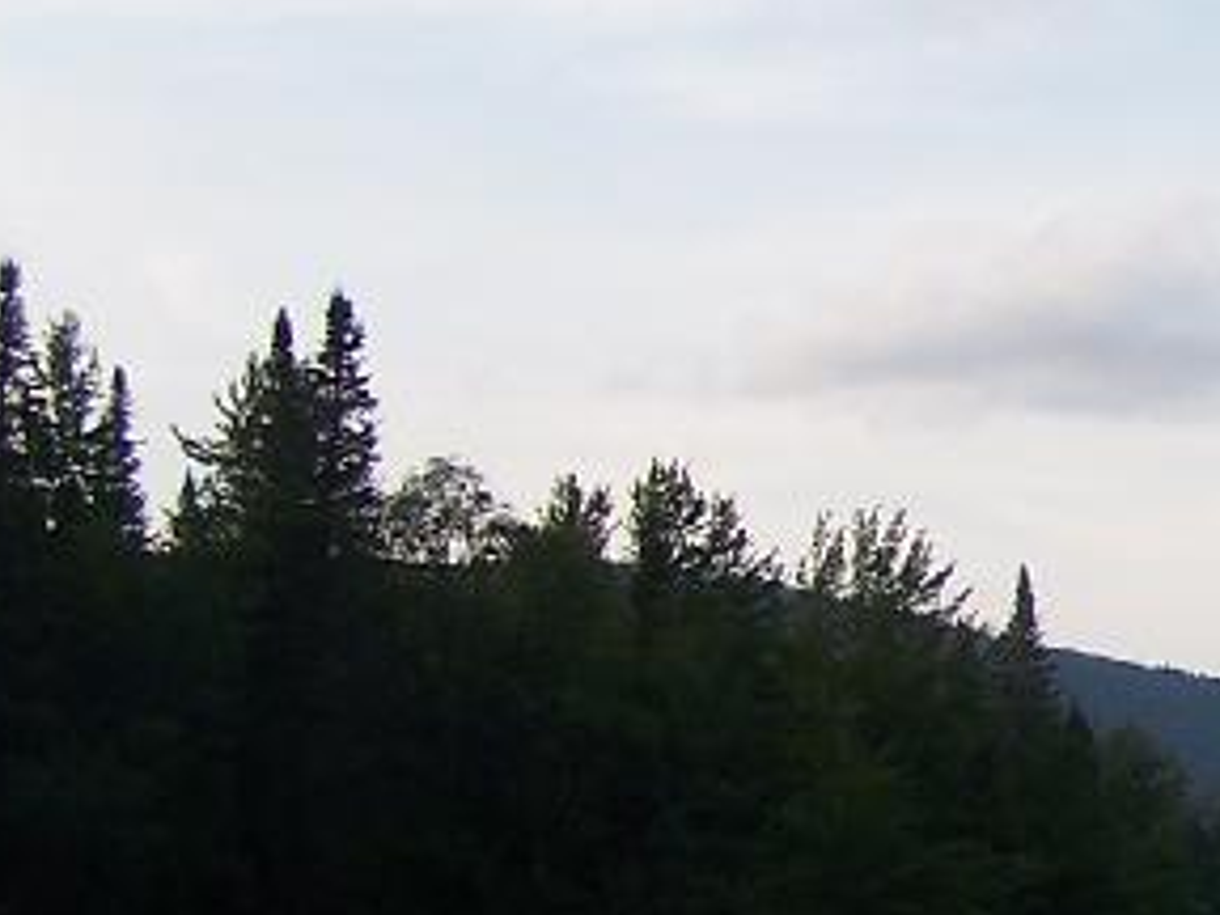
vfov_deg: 10.9
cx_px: 1906
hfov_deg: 13.6
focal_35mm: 135
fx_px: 4758
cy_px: 796
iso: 80
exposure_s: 1/500
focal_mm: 6.3
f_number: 2.8
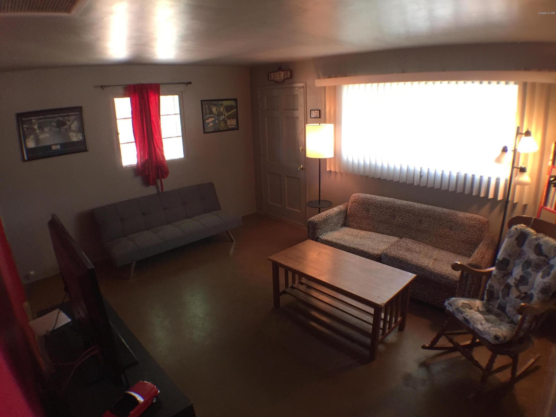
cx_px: 278
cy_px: 208
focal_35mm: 29
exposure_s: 1/30
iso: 125
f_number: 2.2
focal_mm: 4.15
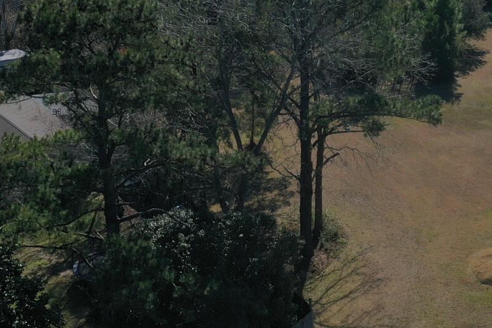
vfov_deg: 12.8
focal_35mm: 107
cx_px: 443
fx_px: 1462
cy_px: 193
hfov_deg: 18.8
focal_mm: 10.26
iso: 100
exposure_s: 1/800
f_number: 6.3
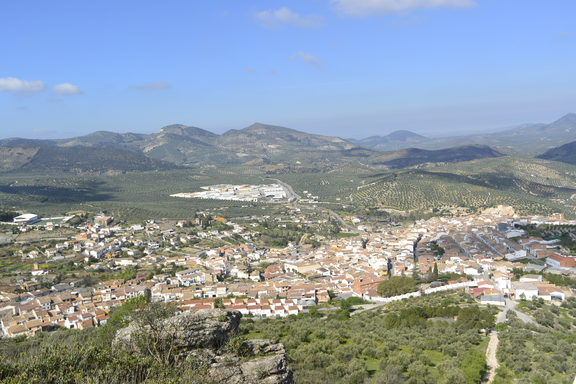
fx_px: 560
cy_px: 192
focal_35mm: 35
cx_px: 288
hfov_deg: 54.4
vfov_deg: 37.9
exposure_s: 1/1000
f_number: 5.6
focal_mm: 13
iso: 160
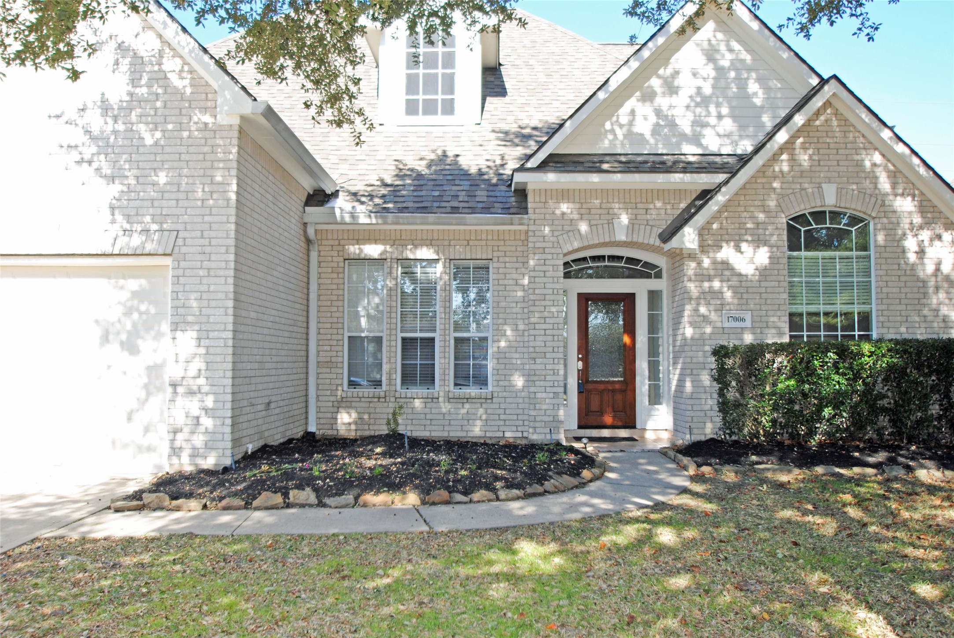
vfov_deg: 45.8
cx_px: 477
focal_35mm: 28
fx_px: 756
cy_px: 319
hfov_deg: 64.5
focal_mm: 19
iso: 100
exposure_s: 1/200
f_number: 4.2
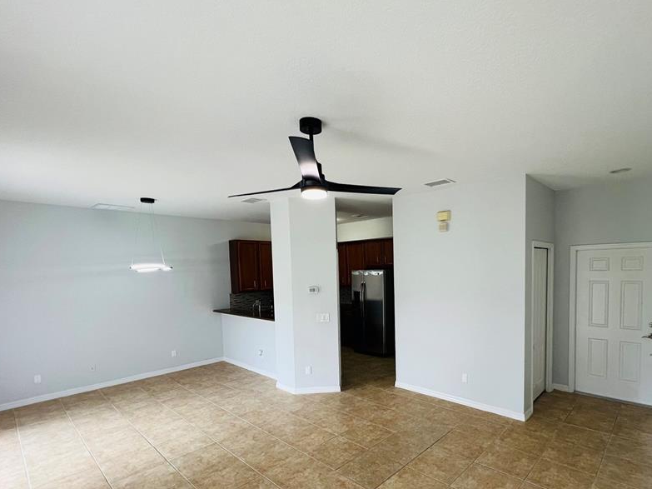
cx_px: 381
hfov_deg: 90.2
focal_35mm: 17
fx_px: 320
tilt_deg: -5.0
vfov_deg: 74.0
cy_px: 291
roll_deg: +1.7
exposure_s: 1/120
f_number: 1.8
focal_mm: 1.57
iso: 160
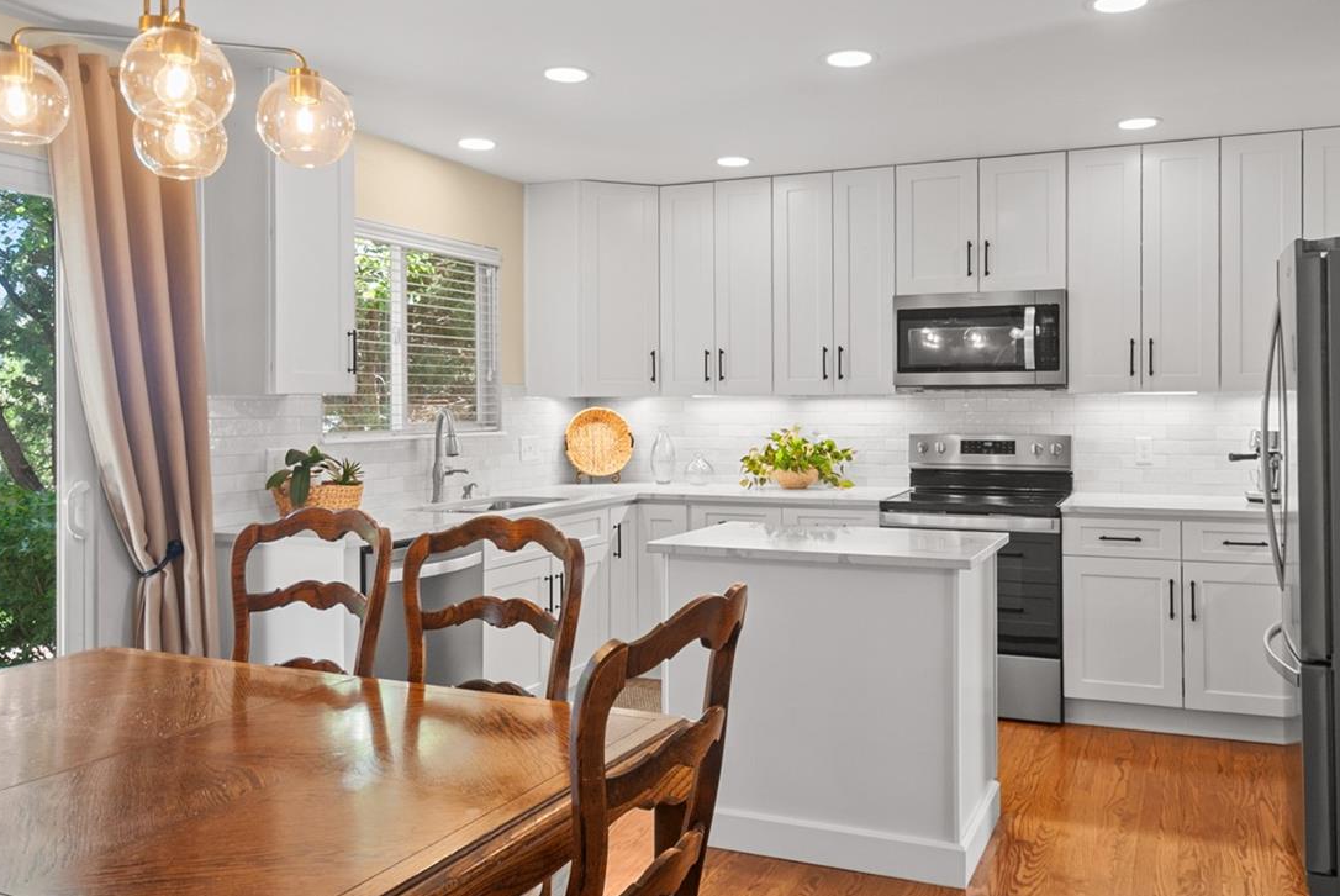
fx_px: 1070
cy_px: 420
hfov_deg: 64.0
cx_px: 719
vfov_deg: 45.4
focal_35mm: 29
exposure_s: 1/13
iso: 200
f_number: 4
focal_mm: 13
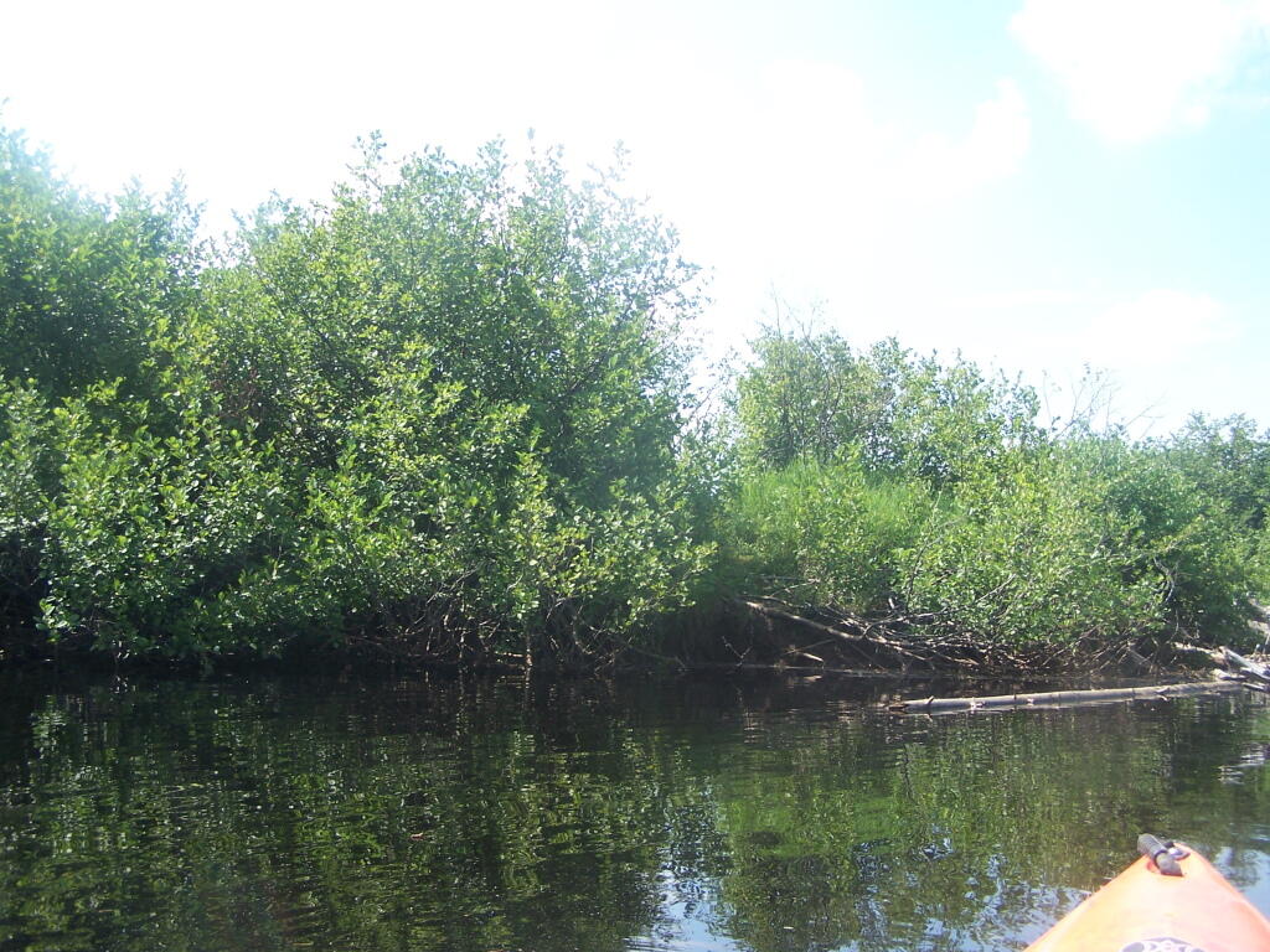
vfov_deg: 37.7
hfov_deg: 49.0
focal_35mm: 38
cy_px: 476
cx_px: 635
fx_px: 1394
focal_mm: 6.3
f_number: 2.8
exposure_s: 1/400
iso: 80
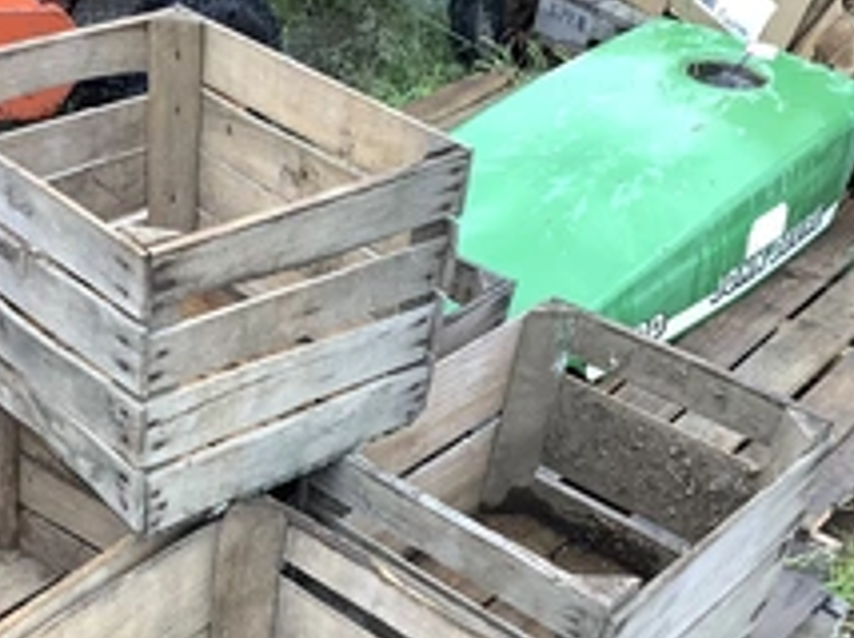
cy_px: 534
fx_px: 1429
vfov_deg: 24.7
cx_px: 140
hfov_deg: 32.1
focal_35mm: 58
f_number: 2.4
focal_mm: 3.3
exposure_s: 1/120
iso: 50
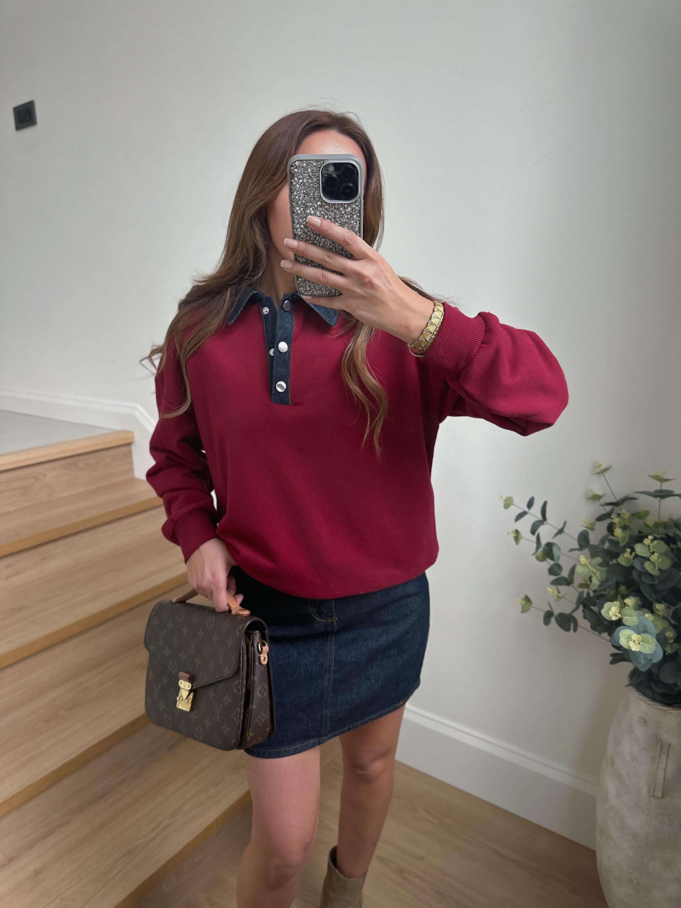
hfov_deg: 56.8
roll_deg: -0.1
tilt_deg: -30.9
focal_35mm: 24
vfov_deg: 71.6
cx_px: 340
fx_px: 630
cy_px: 454
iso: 320
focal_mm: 6.86
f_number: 1.78
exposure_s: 1/60
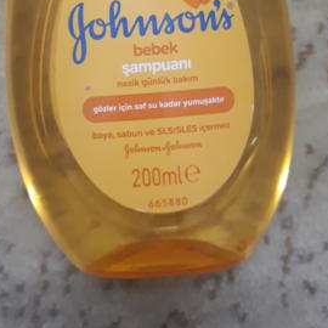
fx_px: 654
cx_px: 126
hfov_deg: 28.1
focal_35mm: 61
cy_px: -9
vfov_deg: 26.5
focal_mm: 3.6
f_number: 1.9
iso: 160
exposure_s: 1/17
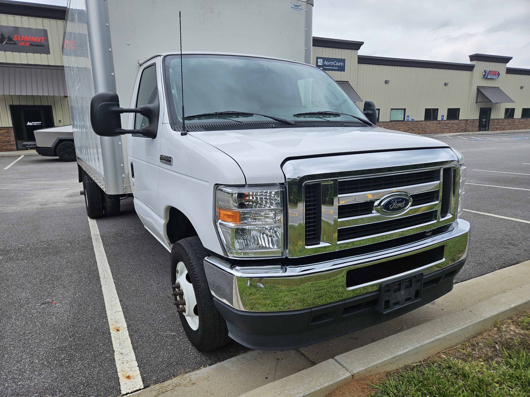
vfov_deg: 58.9
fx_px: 352
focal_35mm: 23
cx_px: 265
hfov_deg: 73.9
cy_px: 198
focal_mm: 5.4
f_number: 1.8
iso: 25
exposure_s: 1/1033
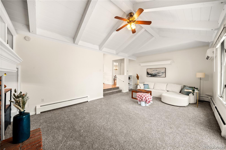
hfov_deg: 112.7
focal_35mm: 12
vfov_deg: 89.9
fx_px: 75
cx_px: 113
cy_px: 75
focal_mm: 12
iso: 400
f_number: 11
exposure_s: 1/4
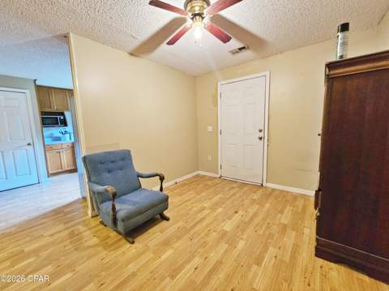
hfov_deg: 106.2
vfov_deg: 89.8
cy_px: 146
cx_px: 194
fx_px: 146
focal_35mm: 13
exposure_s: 1/24
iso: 640
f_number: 2.2
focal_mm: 2.2
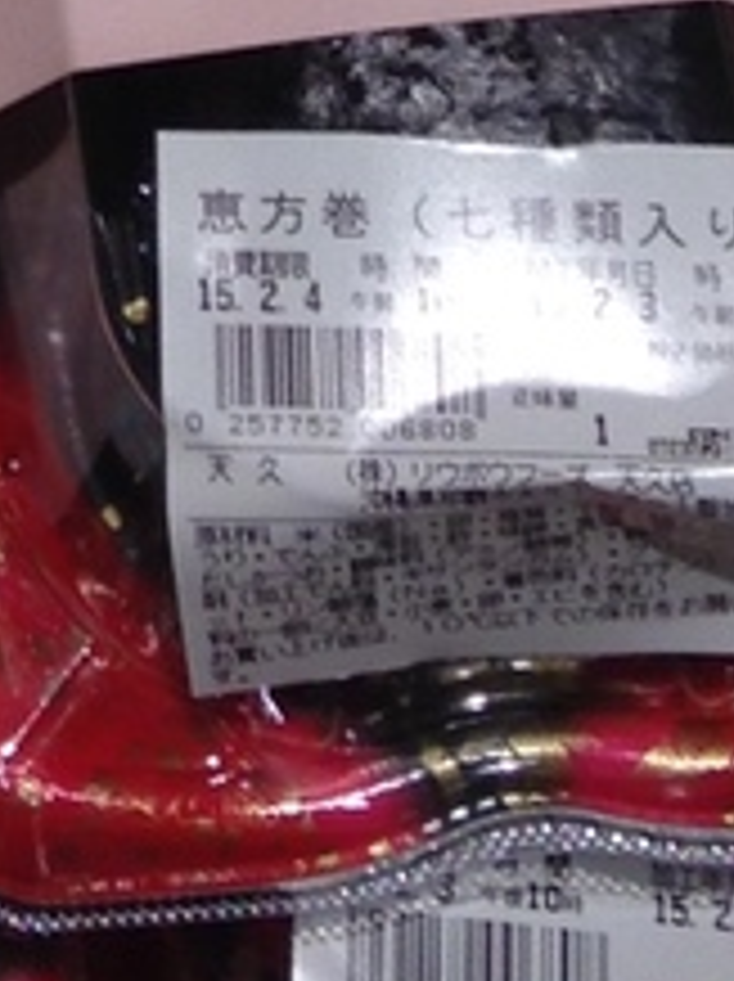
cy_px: -1370
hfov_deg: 7.0
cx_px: -545
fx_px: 5864
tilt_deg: -53.4
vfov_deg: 8.7
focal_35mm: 207
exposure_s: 1/120
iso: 50
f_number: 2.4
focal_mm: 4.12
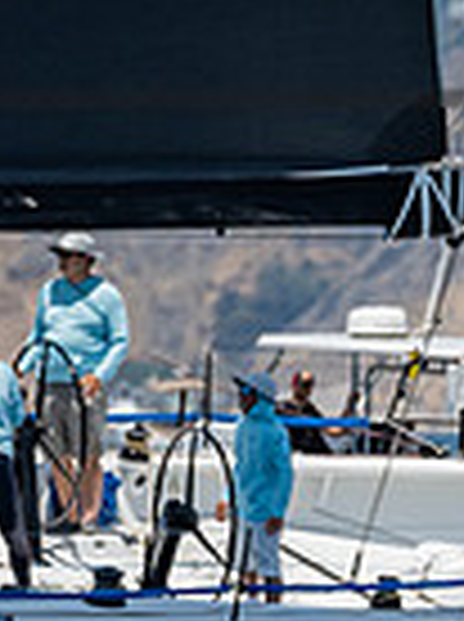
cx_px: -259
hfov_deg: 0.7
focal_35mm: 2071
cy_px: 232
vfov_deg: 1.0
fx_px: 37129
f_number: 5.6
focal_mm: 300
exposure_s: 1/1600
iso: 320
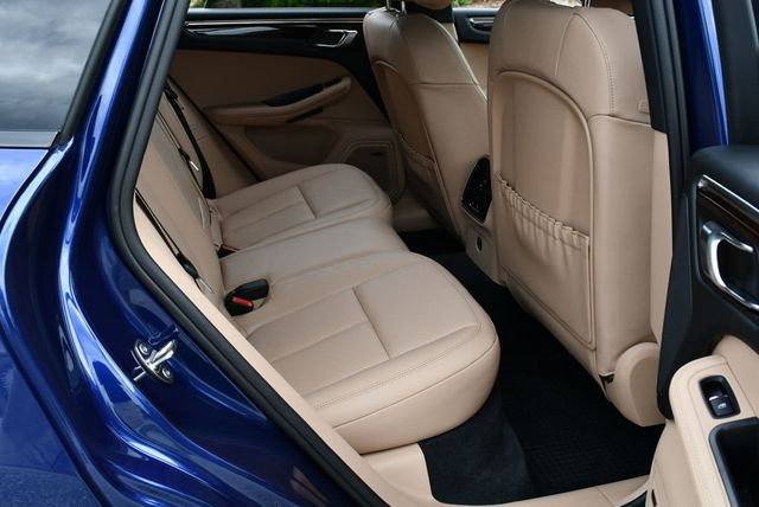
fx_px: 760
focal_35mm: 36
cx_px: 380
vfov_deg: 36.9
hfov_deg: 53.1
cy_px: 254
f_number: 5.6
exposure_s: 1/250
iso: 360
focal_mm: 18
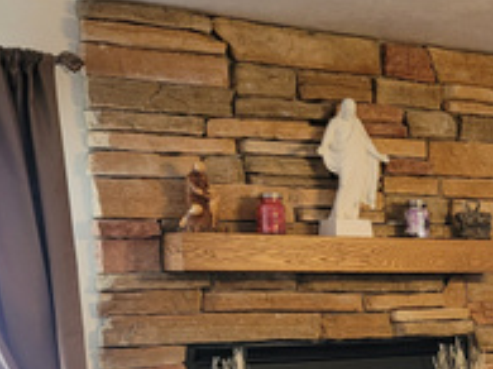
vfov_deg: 17.0
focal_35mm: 82
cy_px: 475
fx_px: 1167
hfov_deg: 22.4
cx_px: 554
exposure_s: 1/59
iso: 160
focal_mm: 7
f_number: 1.8
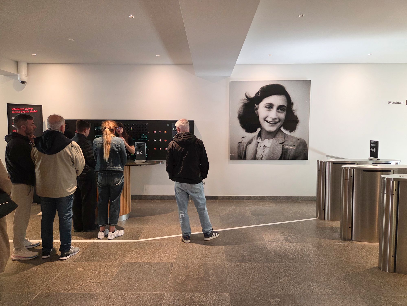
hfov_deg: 73.9
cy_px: 153
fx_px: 270
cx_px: 204
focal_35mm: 23
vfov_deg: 58.9
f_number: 1.8
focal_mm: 5.4
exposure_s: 1/100
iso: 320
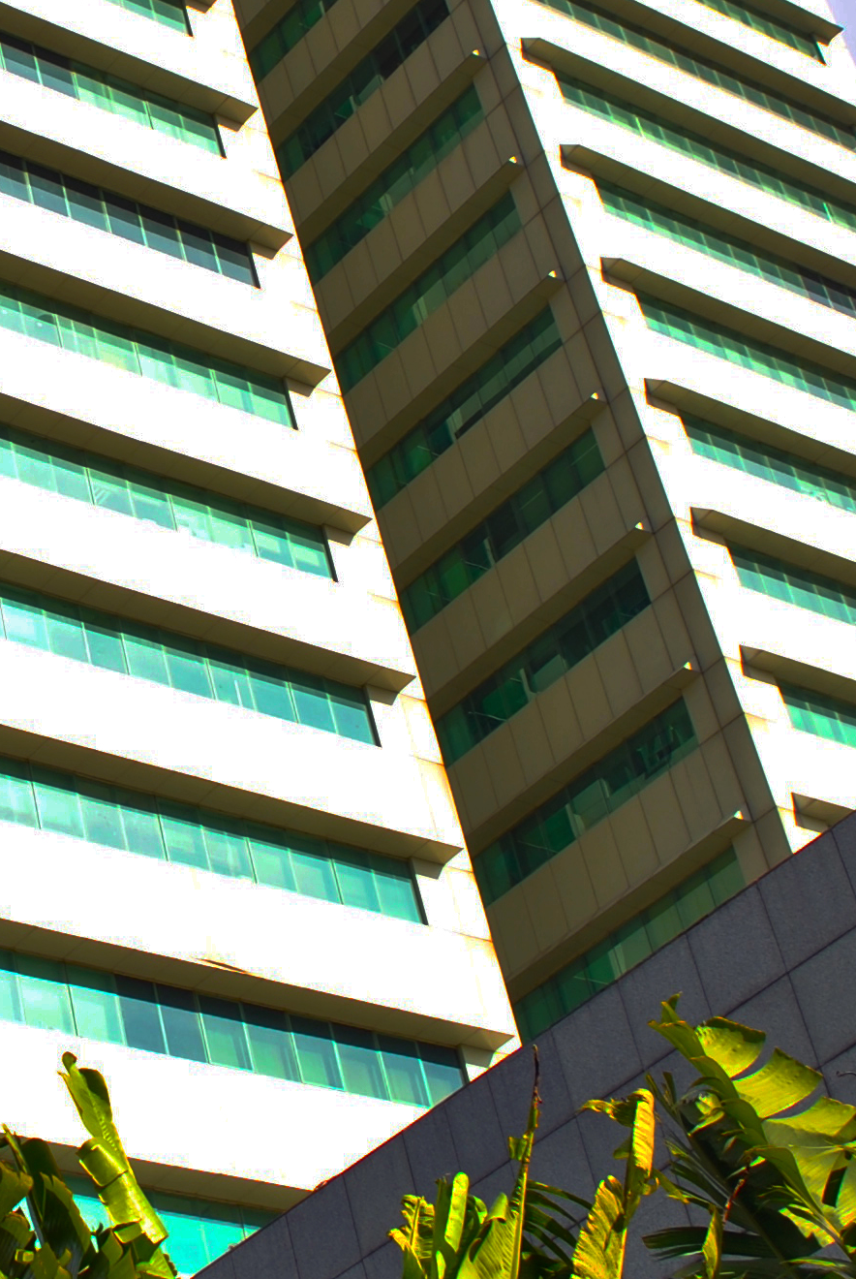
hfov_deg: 15.2
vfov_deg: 22.9
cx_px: -75
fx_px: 3129
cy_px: 362
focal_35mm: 88
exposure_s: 1/200
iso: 100
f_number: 7.1
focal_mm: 20
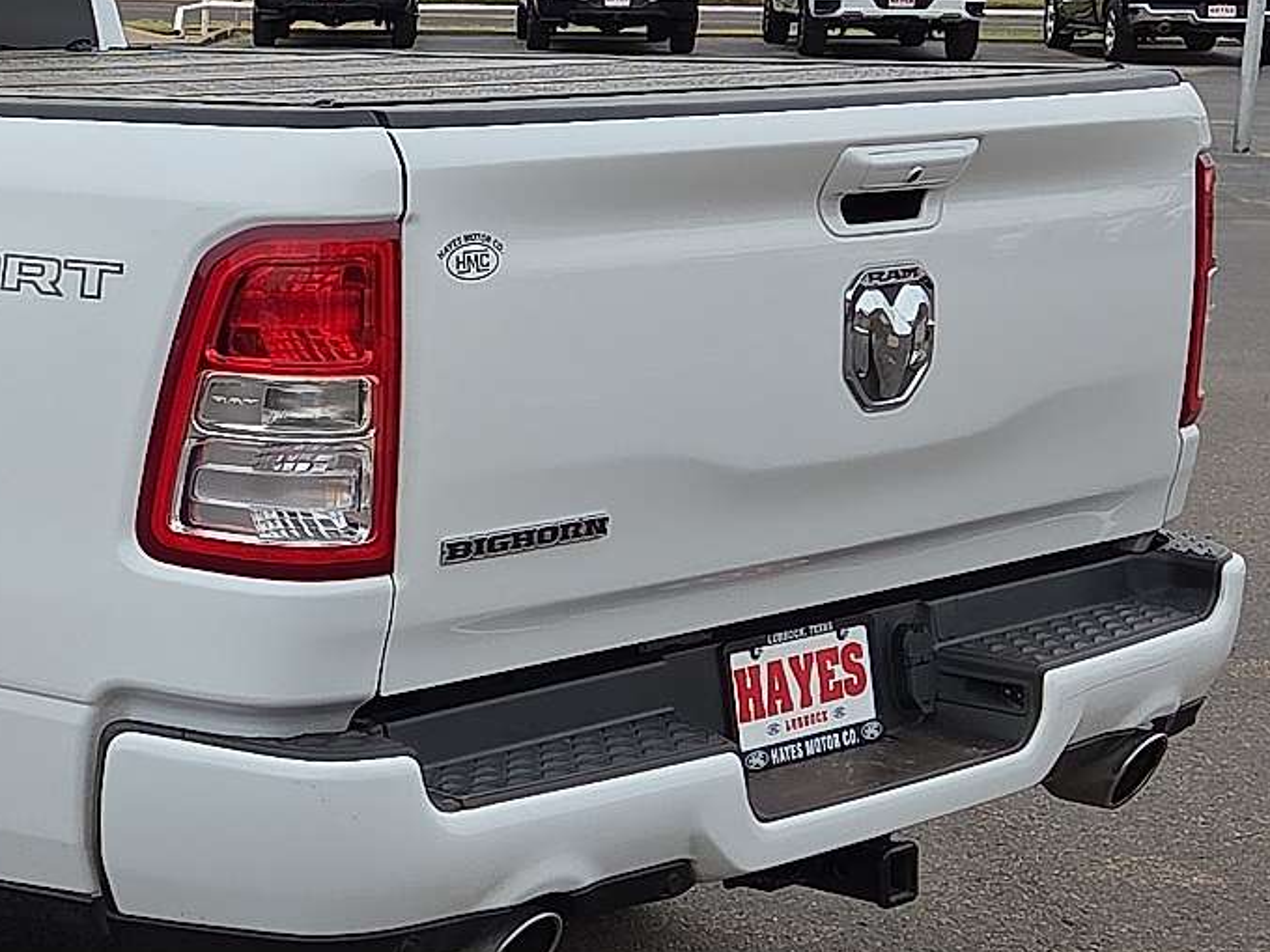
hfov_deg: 21.4
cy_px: 364
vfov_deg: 17.0
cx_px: -118
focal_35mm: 87
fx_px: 3192
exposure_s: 1/2000
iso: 76
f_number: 1.8
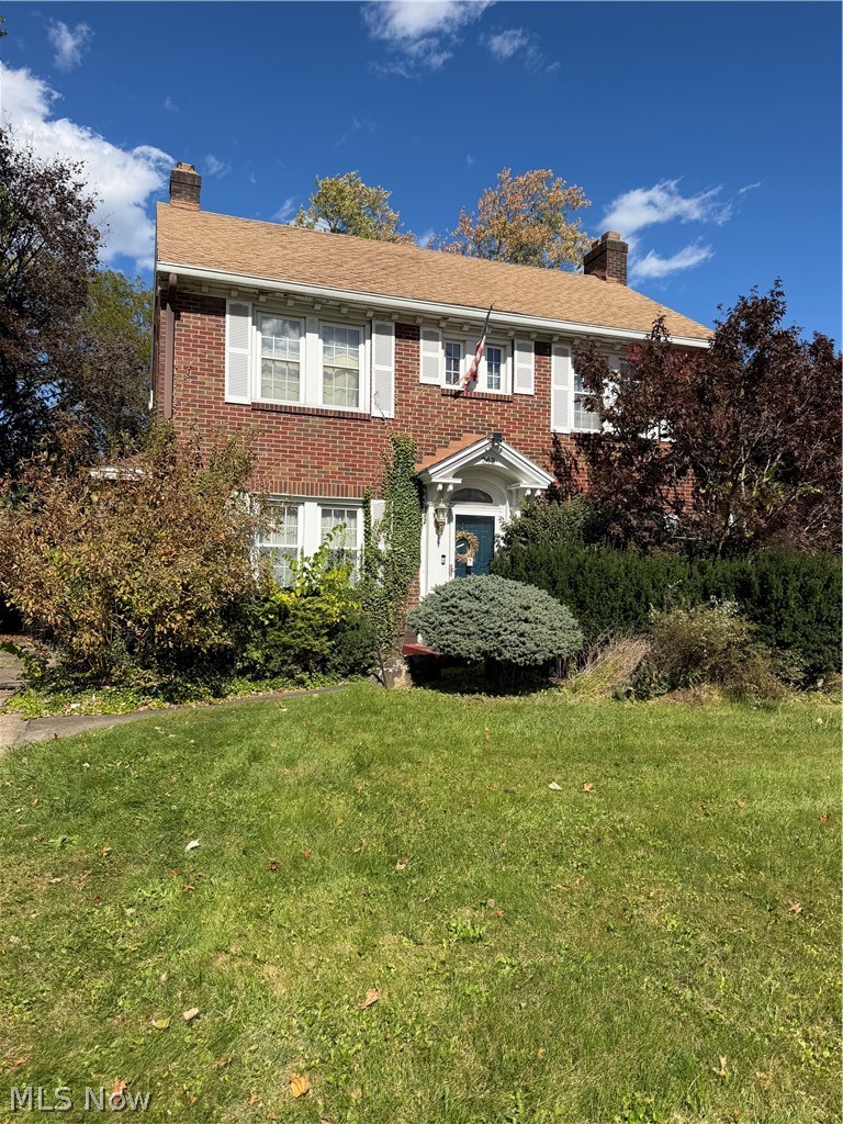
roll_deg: -1.0
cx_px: 422
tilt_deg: +1.2
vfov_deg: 71.6
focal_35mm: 24
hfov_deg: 56.8
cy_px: 562
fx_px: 779
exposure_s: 1/4975
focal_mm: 6.76
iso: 80
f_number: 1.78
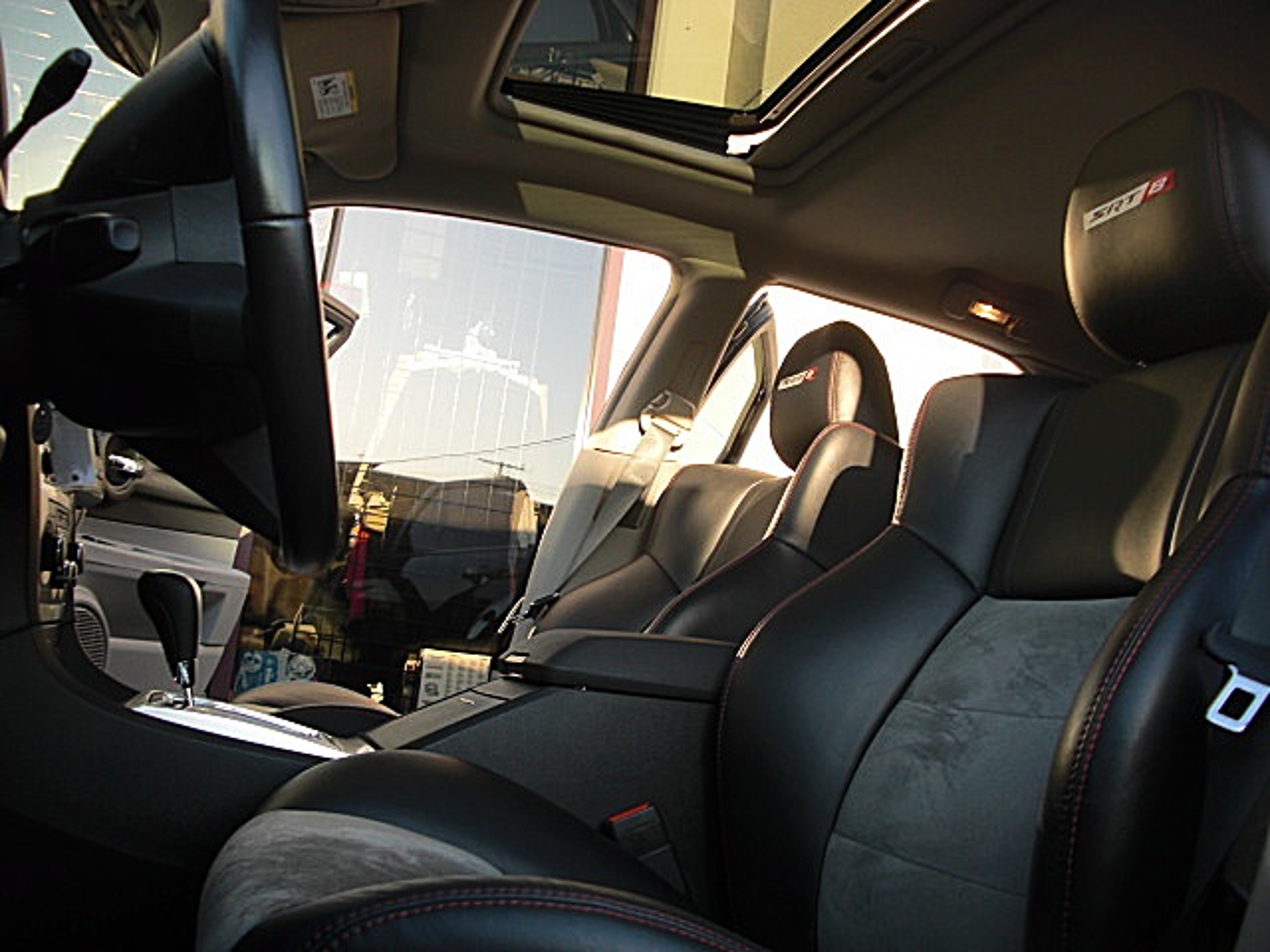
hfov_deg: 51.4
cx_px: 635
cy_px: 476
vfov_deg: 39.7
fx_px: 1321
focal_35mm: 36
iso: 50
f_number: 2.8
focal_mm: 6.3
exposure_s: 1/100
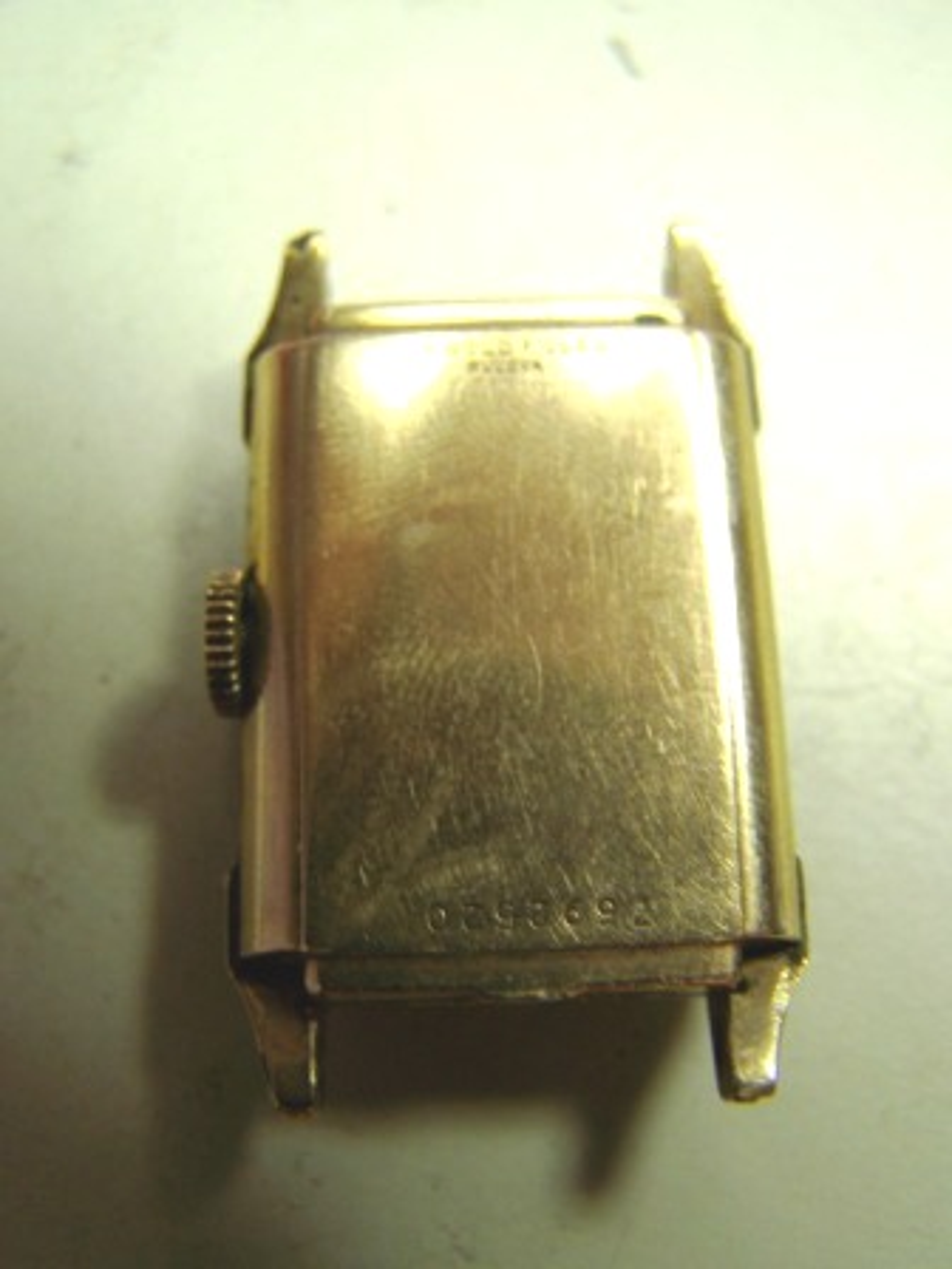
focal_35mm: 38
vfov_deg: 49.0
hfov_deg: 37.7
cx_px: 476
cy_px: 634
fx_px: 1393
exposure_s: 1/30
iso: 160
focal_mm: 6.3
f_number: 2.8
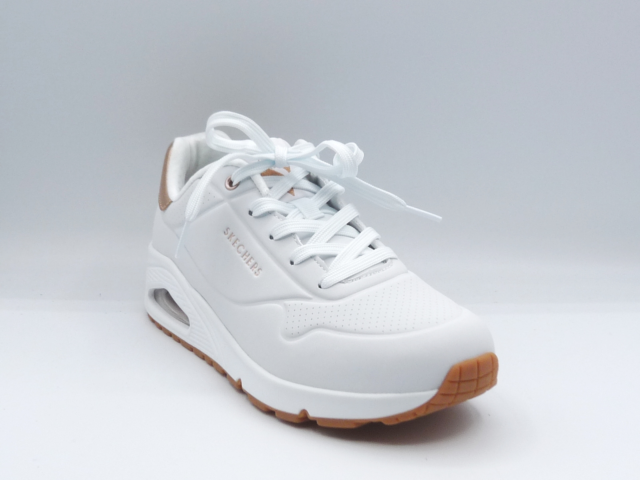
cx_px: 320
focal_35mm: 51
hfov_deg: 37.5
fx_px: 943
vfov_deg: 28.6
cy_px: 240
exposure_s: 1/200
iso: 100
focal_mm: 5.1
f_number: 5.6
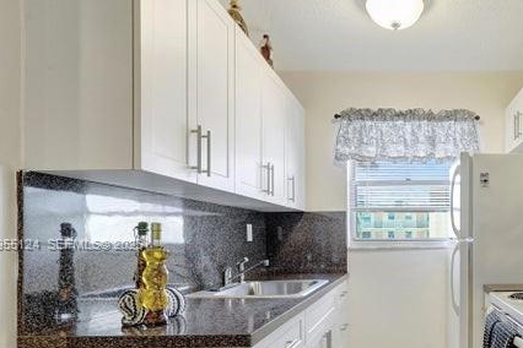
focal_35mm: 27
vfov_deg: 46.8
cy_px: 245
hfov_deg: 62.3
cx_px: 411
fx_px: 392
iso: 640
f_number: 13
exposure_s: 1/5
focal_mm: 16
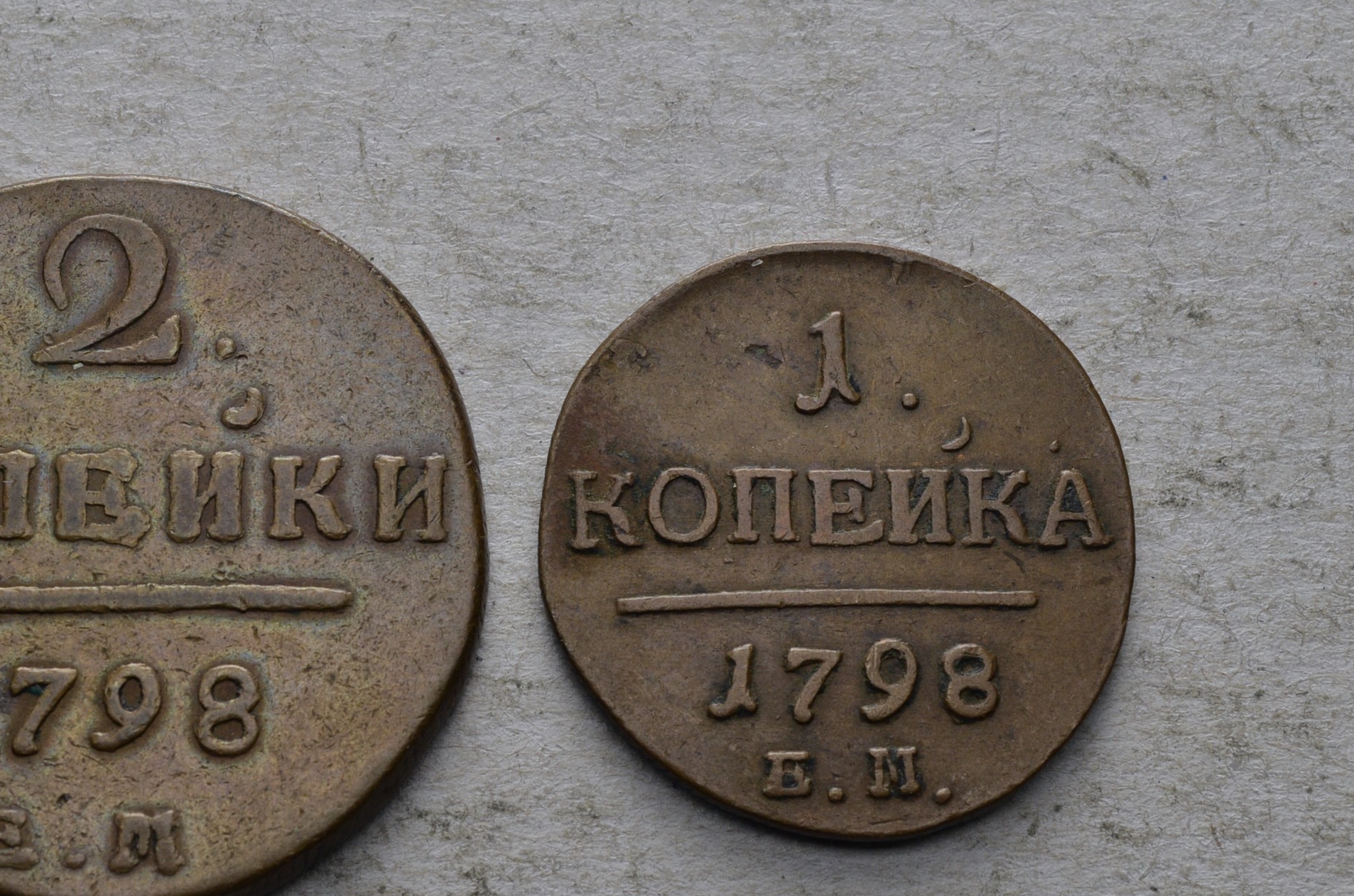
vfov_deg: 12.8
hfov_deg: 19.2
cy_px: 528
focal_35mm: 107
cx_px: 492
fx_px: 4002
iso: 400
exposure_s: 1/250
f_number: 14
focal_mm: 55
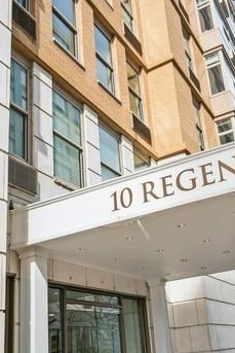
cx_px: 149
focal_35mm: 42
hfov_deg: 31.8
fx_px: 411
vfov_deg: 46.1
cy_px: 212
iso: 200
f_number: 9
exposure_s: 1/100
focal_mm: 24
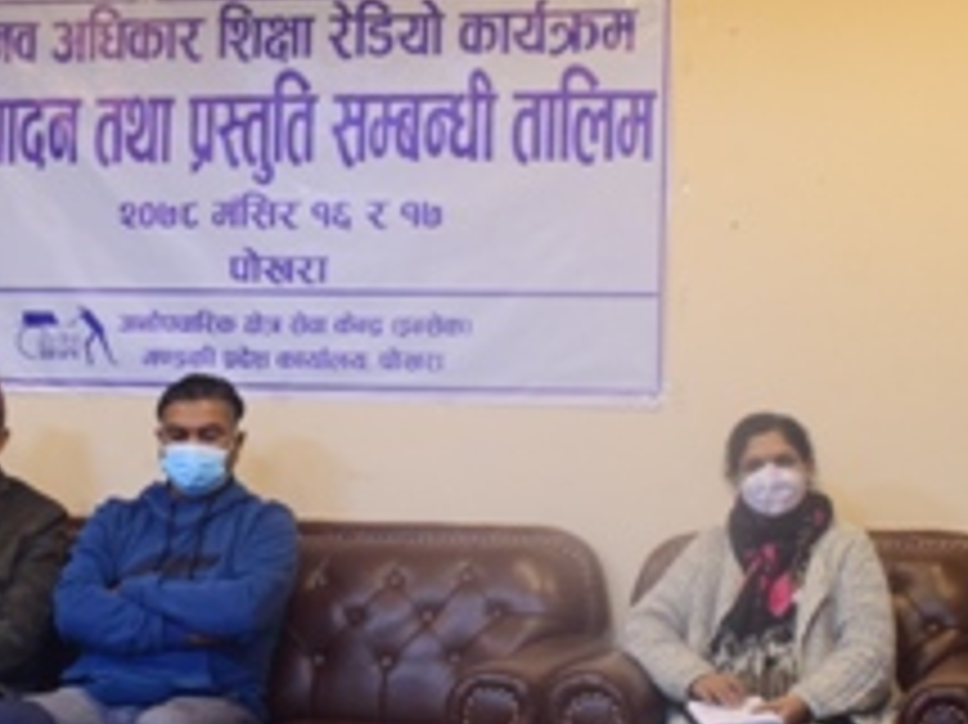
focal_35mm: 86
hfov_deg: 22.7
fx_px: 2404
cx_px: 653
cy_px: 474
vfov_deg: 17.1
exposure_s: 1/15
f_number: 6.3
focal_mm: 20
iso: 1100
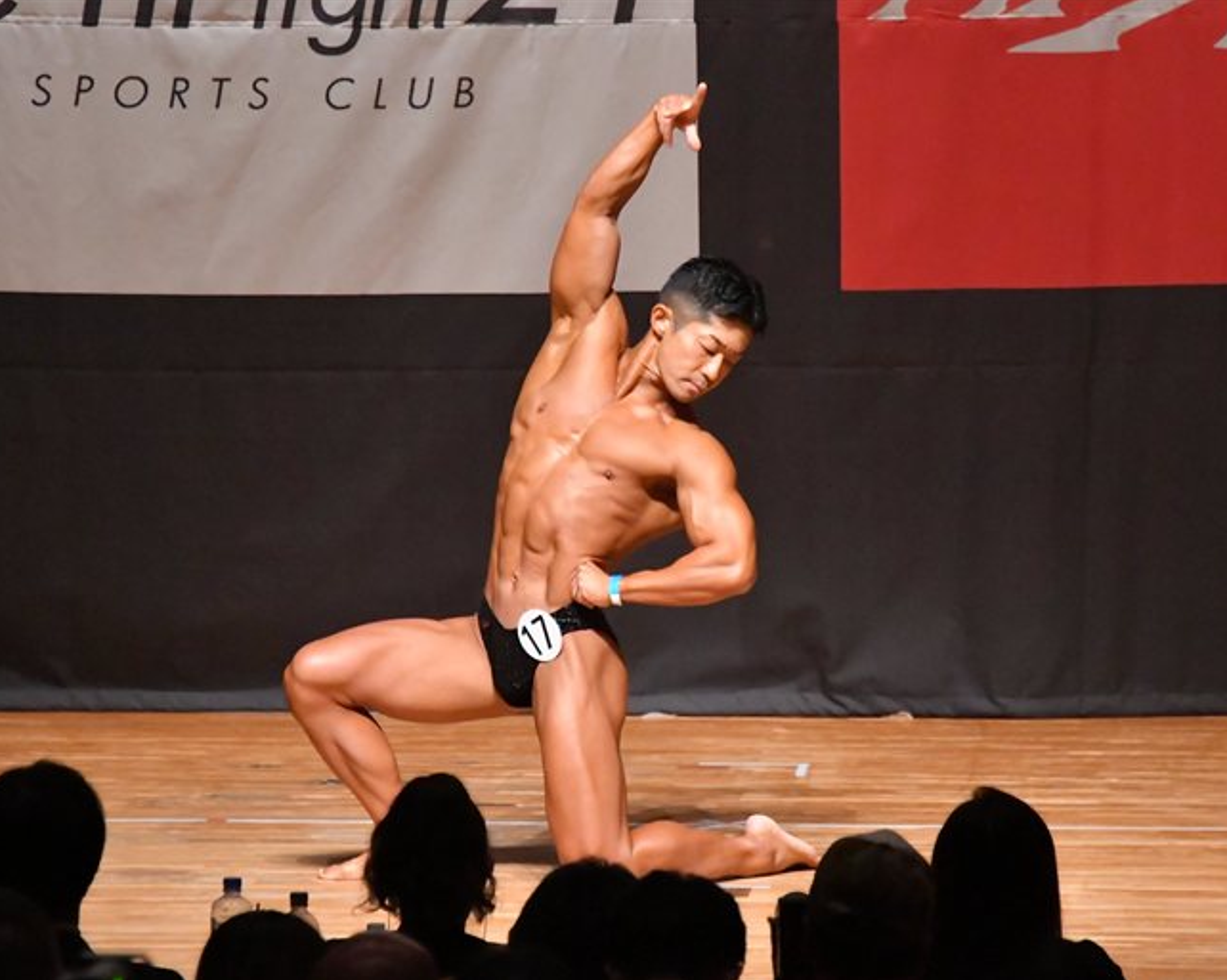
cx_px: 639
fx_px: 11724
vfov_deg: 4.8
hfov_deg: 6.0
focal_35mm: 323
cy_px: 491
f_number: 5.6
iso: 12800
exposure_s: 1/400
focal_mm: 190
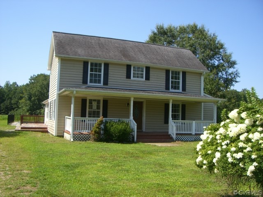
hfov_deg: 49.0
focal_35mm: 38
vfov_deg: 37.7
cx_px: 132
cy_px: 98
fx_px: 289
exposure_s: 1/400
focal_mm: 6.2
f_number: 4.3
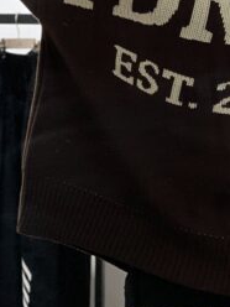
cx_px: 229
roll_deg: +0.8
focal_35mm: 248
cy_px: 37
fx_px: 2197
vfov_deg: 8.0
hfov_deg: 6.0
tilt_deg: +1.8
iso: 200
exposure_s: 1/100
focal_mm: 9
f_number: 2.8
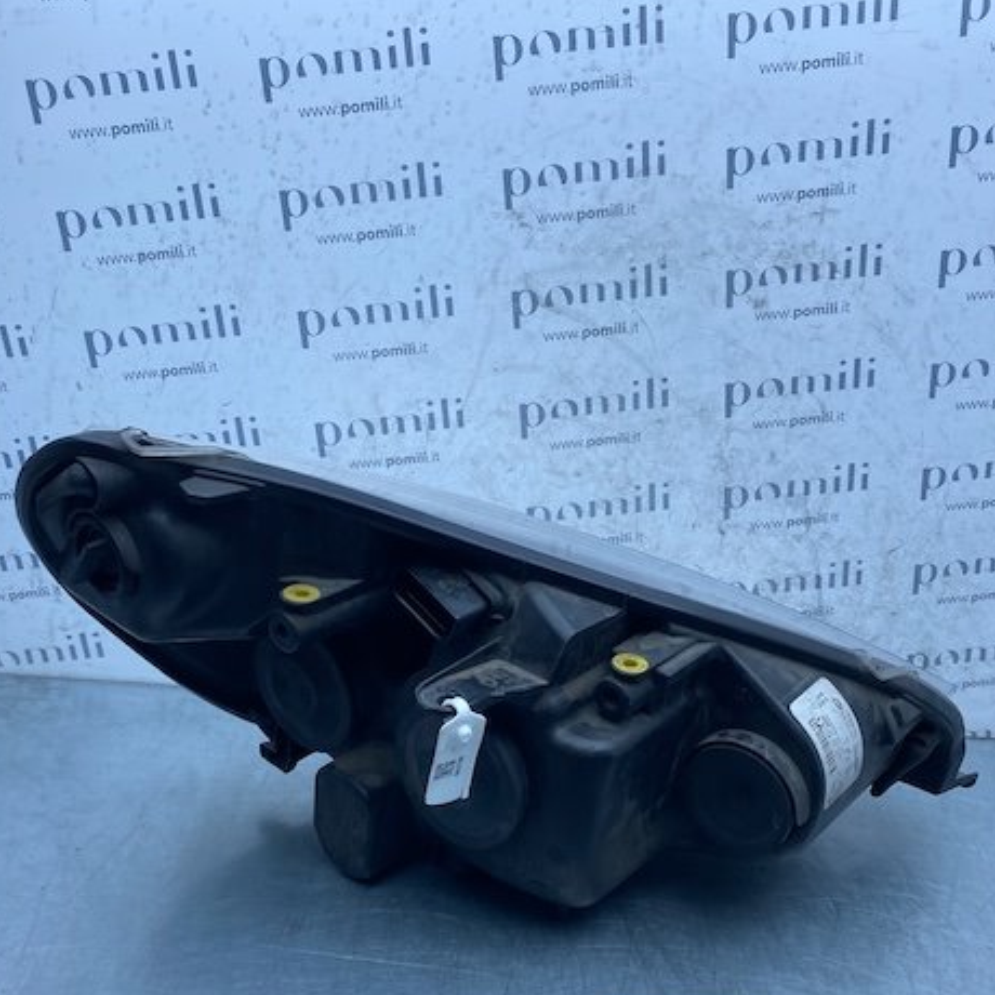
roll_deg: -6.3
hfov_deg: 51.1
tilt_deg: -24.5
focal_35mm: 32
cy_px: 636
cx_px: 491
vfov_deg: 50.5
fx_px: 1041
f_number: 1.8
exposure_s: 1/942
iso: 32
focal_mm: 4.25
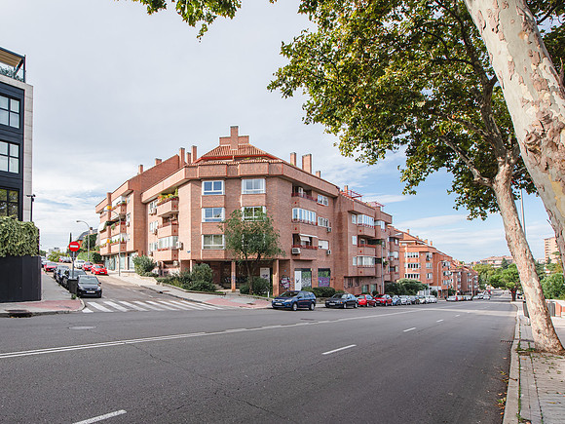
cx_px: 205
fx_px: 329
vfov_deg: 64.8
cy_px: 261
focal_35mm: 20
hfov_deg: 79.5
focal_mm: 15
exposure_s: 1/250
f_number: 10
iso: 400
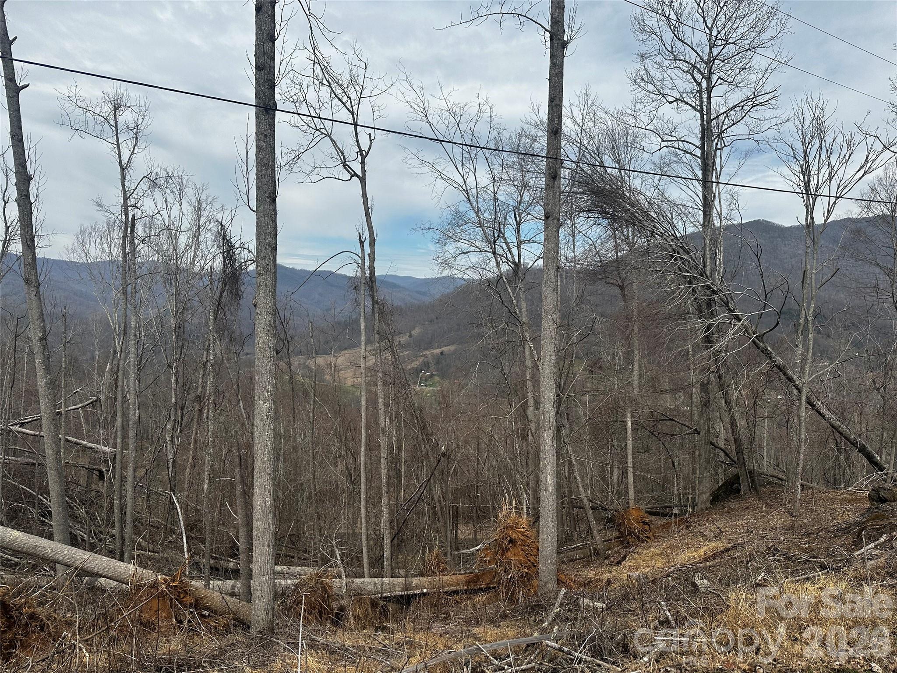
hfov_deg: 71.6
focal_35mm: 24
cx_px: 448
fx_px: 622
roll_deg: -1.5
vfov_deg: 56.8
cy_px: 336
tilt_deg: -3.7
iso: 80
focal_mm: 6.86
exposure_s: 1/5848
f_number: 1.78
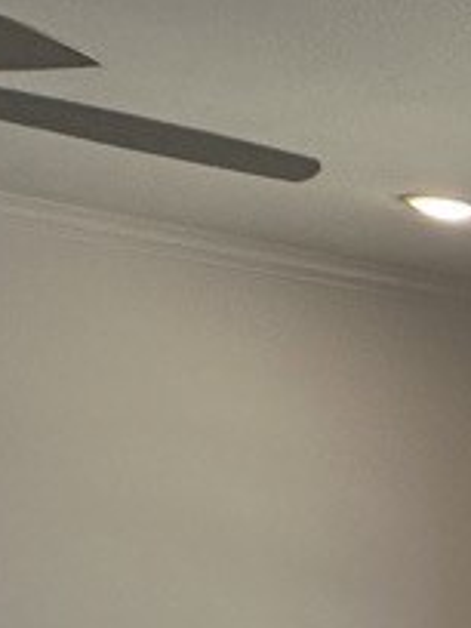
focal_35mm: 88
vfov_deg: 20.9
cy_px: 730
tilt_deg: -2.1
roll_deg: +0.4
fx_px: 1596
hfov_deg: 8.7
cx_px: 1782
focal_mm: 2.22
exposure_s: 1/187
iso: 40
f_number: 2.2
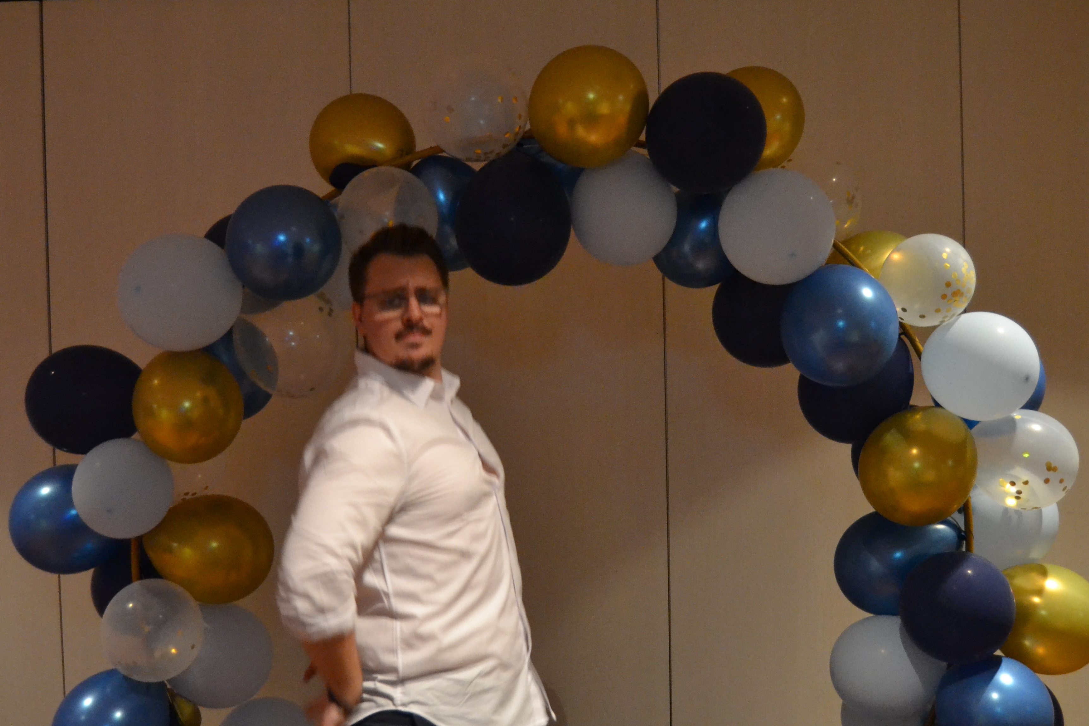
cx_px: 510
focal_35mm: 40
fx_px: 1210
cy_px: 349
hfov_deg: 48.4
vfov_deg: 33.4
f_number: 3.5
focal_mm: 20
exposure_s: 1/60
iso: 2800
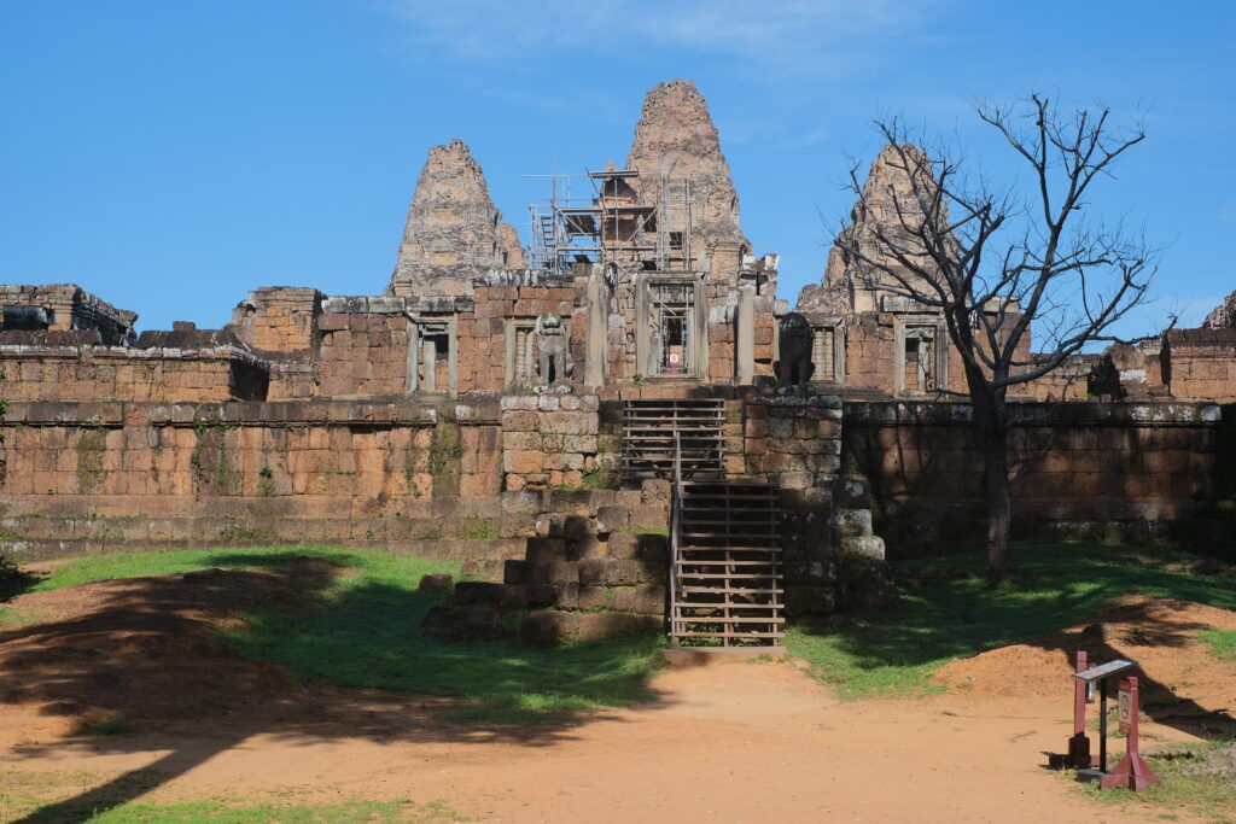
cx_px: 618
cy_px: 412
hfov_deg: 37.5
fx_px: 1820
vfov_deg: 25.5
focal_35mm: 53
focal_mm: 35
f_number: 5.6
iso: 320
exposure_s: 1/1250
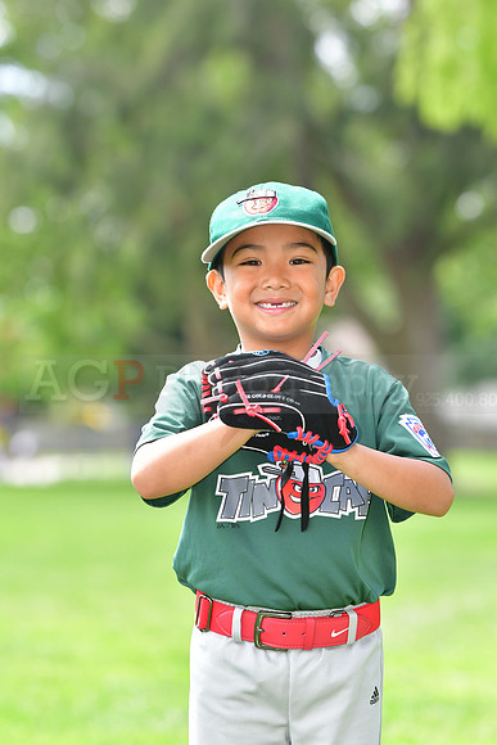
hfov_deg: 7.6
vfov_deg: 11.4
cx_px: 248
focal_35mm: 180
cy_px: 372
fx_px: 3725
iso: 500
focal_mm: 120
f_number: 4
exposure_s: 1/1250
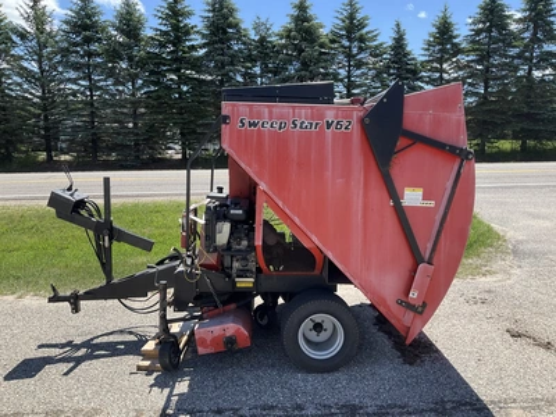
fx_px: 466
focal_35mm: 29
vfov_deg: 48.2
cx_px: 278
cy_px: 208
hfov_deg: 61.7
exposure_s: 1/898
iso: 25
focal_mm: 3
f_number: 1.8
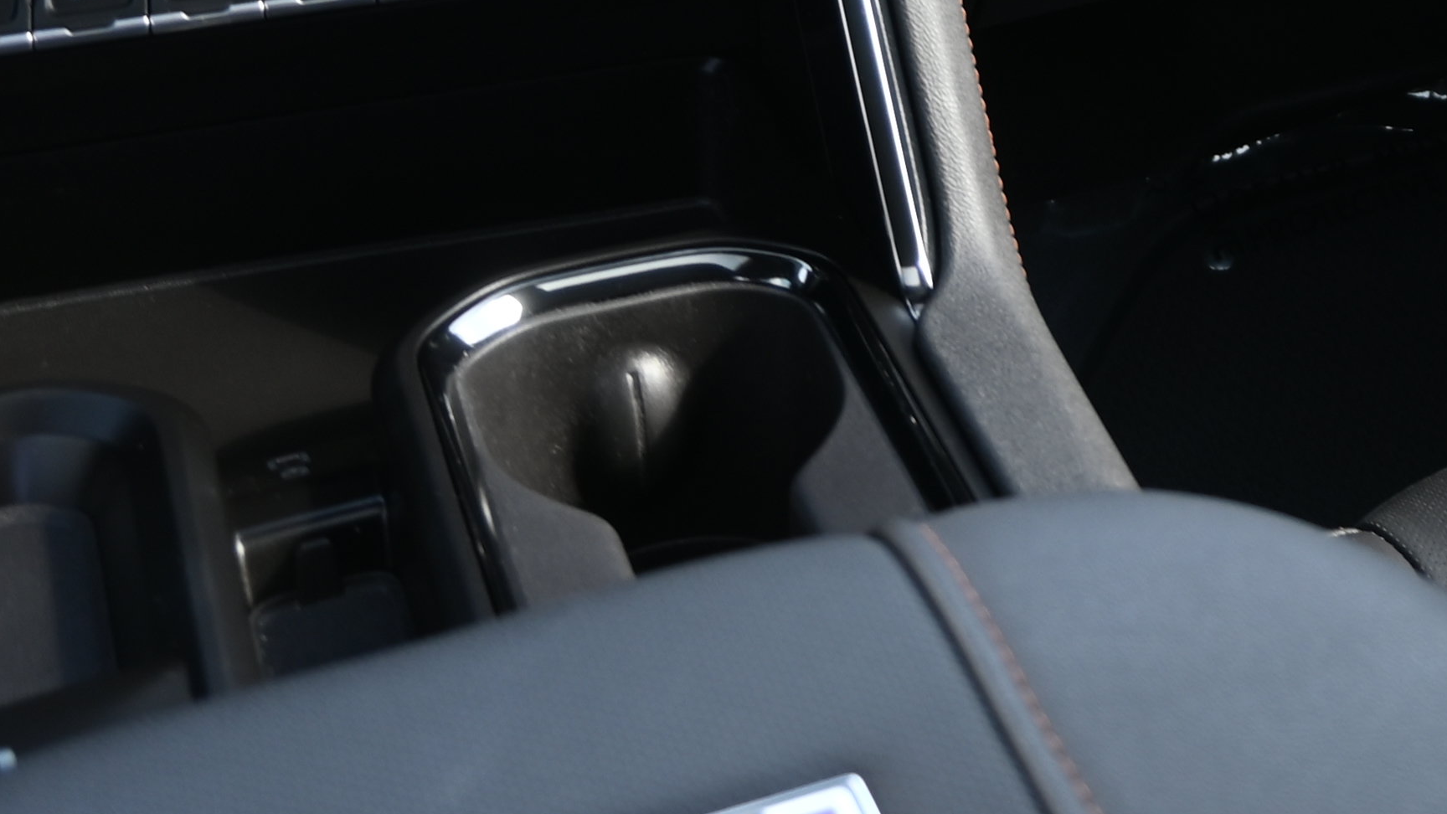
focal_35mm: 81
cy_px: -567
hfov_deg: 24.9
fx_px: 3108
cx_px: 1472
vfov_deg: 13.6
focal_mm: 16
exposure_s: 1/30
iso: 100
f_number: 3.5
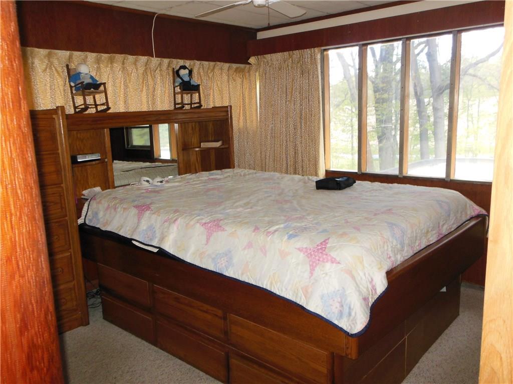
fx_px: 430
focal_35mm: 29
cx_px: 256
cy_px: 192
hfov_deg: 61.7
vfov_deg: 48.2
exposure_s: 1/25
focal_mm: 5.2
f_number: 3.3
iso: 320
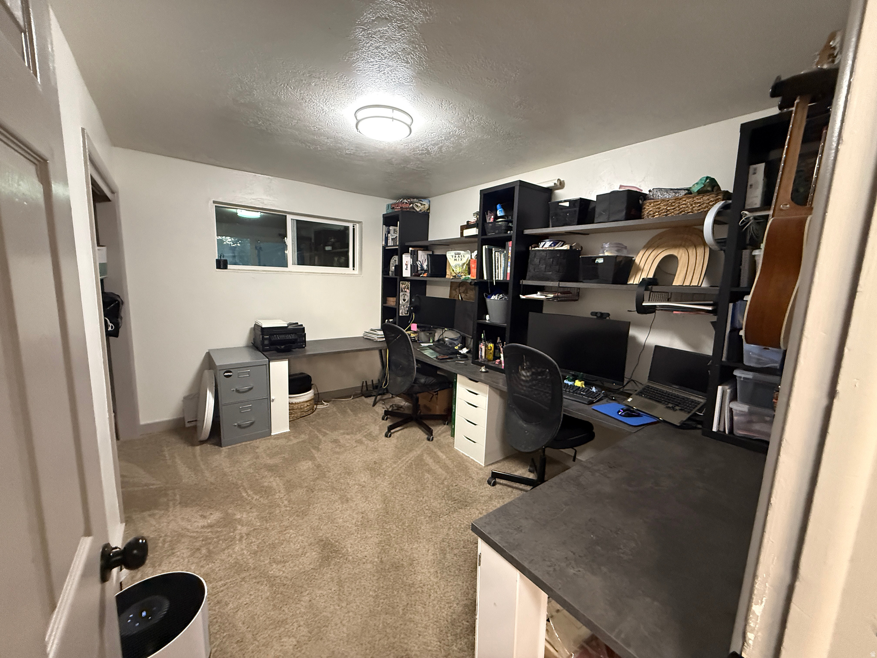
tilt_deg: -7.3
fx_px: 355
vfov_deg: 85.7
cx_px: 438
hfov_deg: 102.1
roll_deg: -1.7
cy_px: 329
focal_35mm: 14
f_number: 2.2
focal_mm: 2.22
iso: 800
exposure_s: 1/60
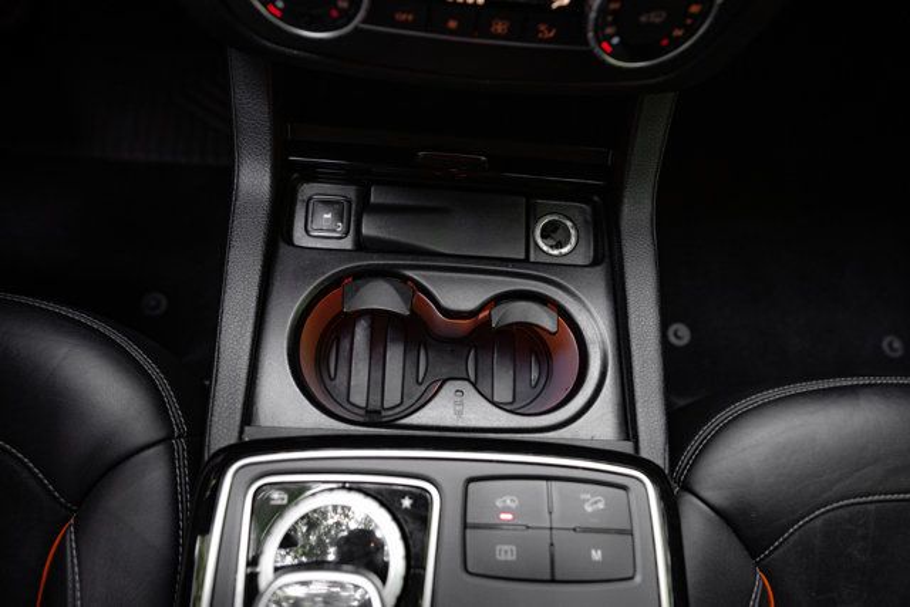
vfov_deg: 53.2
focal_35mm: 24
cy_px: 304
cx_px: 455
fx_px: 607
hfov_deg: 73.7
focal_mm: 24
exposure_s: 1/200
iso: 1250
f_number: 4
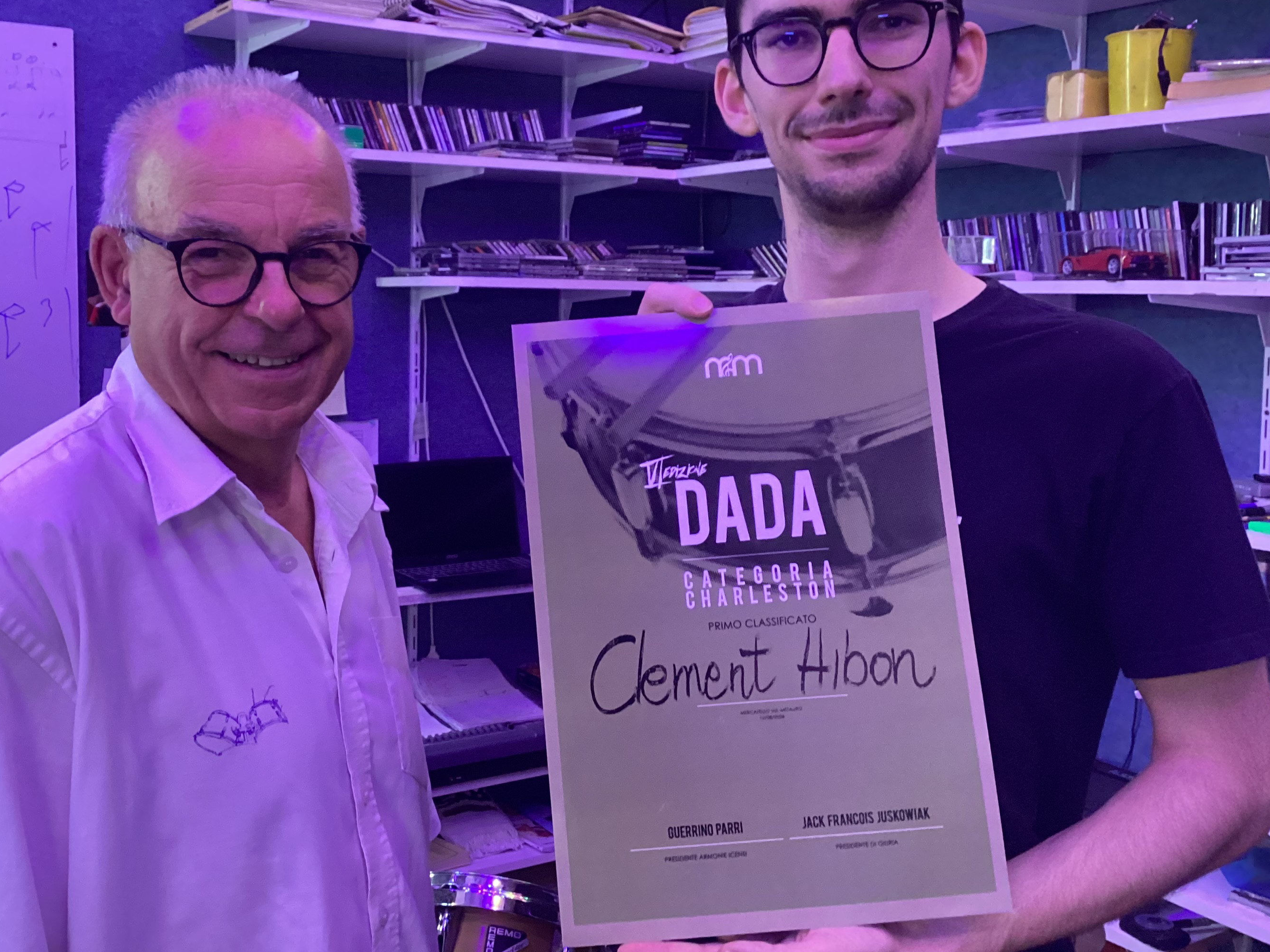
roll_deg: +0.2
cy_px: 397
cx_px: 540
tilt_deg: -5.5
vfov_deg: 37.6
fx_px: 1394
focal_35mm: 38
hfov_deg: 48.8
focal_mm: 3.3
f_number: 2.4
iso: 400
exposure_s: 1/33
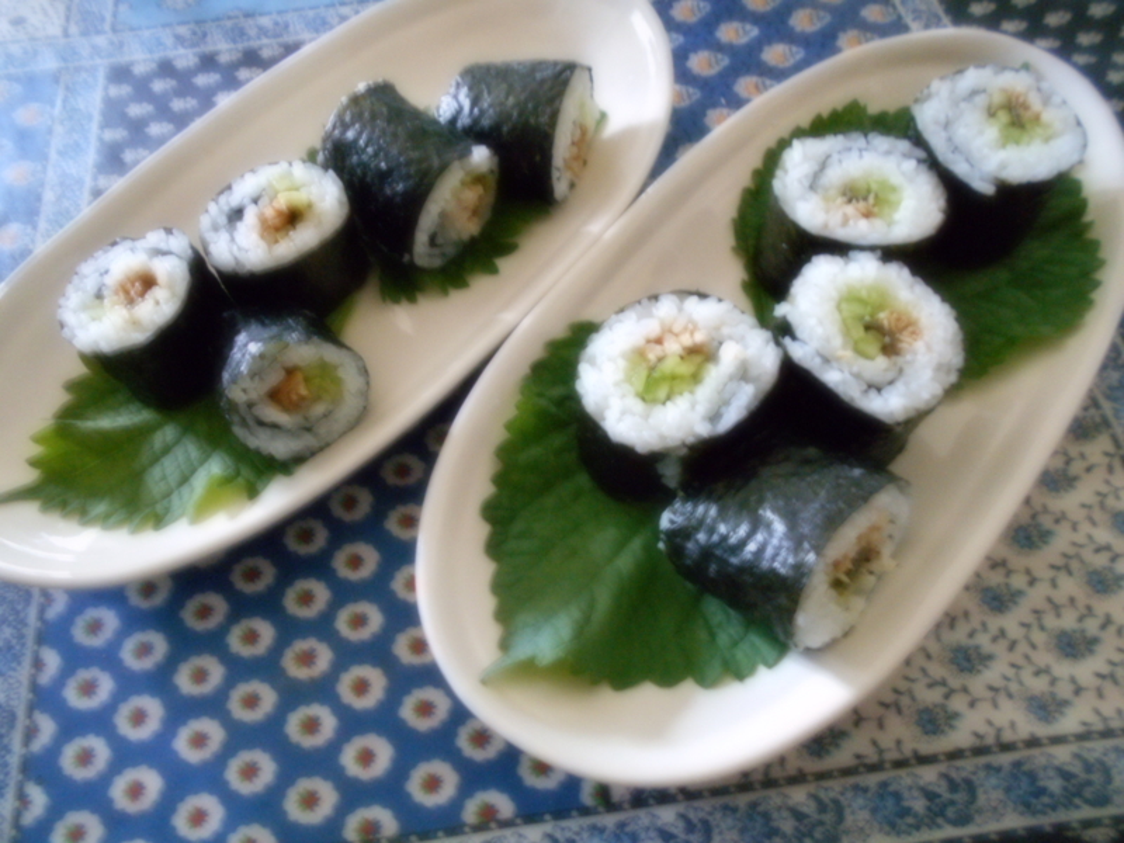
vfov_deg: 53.1
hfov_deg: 67.3
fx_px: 844
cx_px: 562
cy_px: 422
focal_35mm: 26
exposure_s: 1/8
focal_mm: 4.6
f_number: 3.2
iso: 800
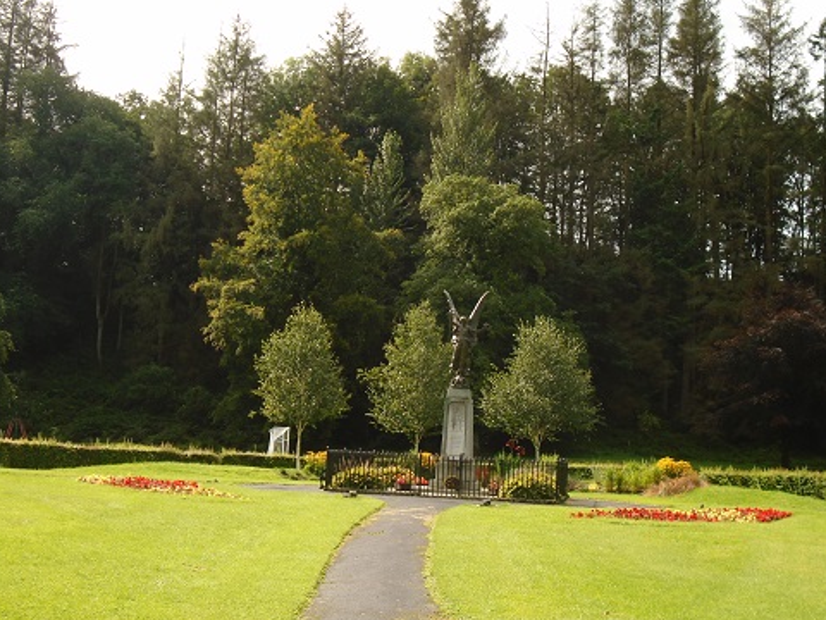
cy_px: 314
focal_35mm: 51
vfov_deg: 28.6
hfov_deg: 37.5
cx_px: 425
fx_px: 1217
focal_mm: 8.7
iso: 100
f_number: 4.5
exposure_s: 1/400
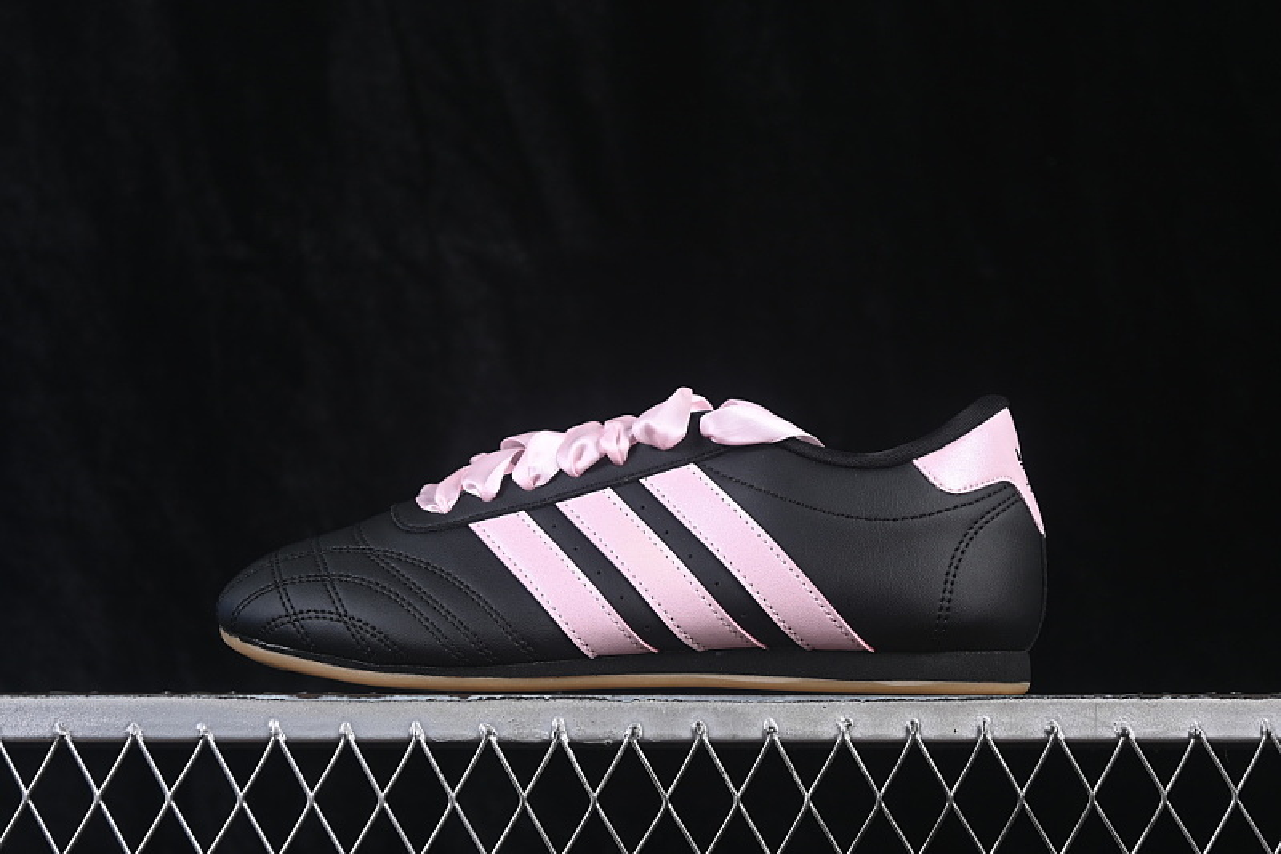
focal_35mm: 75
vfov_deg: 18.2
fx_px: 2668
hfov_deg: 27.0
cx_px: 640
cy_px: 427
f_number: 6.3
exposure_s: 1/60
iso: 160
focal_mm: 50
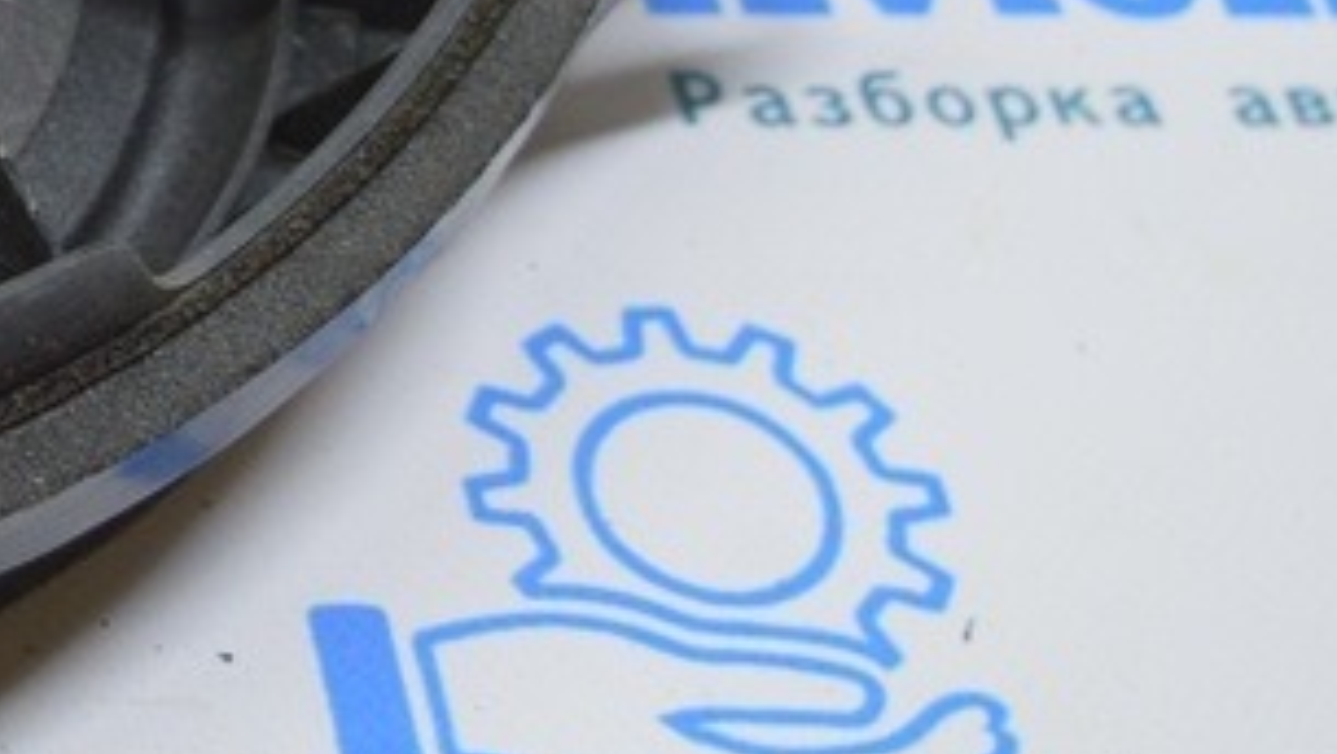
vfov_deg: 9.1
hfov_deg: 15.2
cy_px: -107
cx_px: -614
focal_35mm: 132
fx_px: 4674
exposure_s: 1/50
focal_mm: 25
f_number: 4
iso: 400
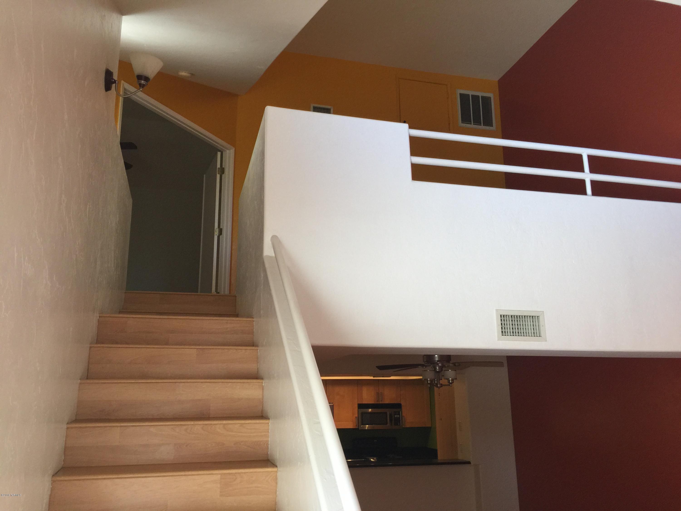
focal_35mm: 29
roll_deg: -1.4
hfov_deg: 61.7
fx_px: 571
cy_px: 256
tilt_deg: +14.2
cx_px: 340
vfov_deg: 48.2
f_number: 2.2
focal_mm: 4.15
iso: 50
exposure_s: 1/30
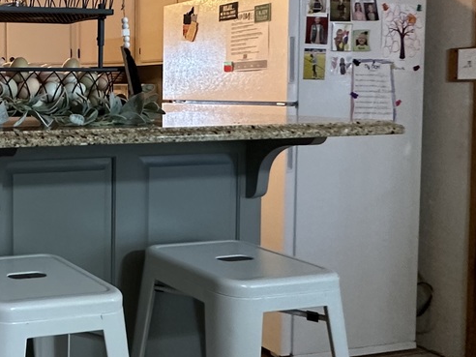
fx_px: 564
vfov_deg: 34.7
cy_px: 111
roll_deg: +0.3
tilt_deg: -1.8
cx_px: -126
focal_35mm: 41
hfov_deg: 34.3
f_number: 2.2
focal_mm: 2.22
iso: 320
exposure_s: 1/60
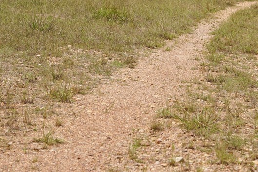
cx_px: 234
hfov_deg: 11.0
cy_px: 13
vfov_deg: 7.4
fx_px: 1326
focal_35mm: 185
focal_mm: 60
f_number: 9
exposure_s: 1/400
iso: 100
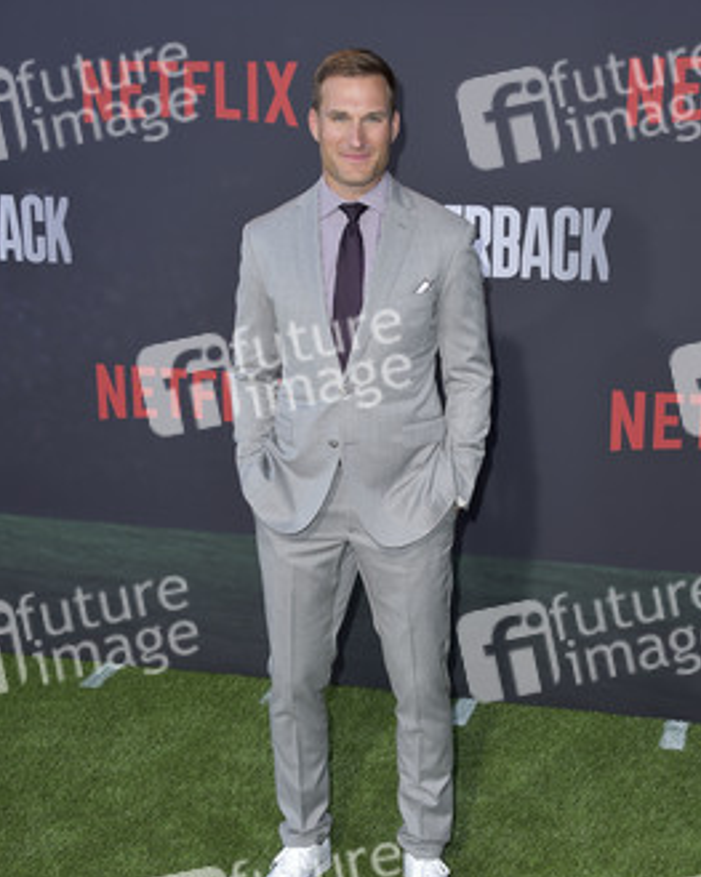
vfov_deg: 38.7
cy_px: 506
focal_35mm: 48
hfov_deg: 31.4
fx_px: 1245
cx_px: 353
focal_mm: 42
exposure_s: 1/250
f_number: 6.3
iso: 320
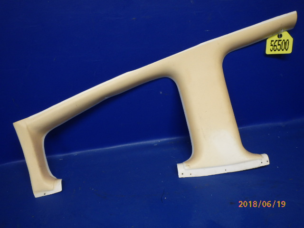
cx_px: 152
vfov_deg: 49.7
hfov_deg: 63.4
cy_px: 114
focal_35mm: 28
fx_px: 246
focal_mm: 5
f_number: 3.9
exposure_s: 1/30
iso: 250
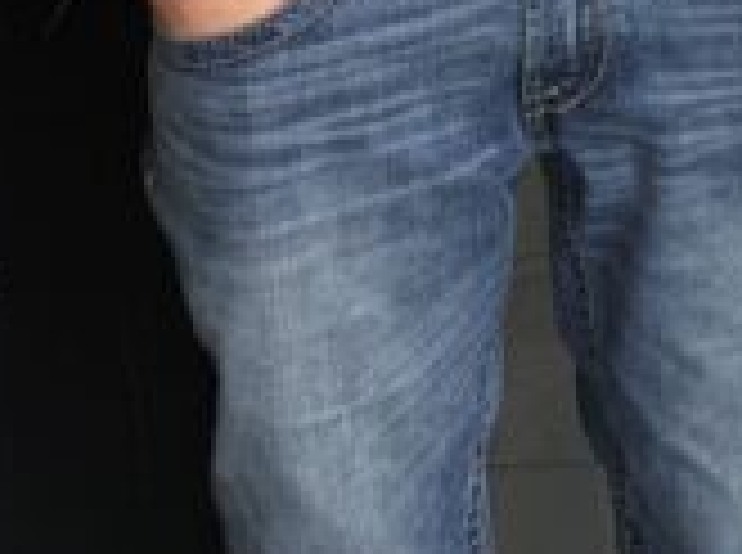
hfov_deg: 13.7
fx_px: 2396
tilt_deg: -9.5
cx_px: 1668
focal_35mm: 112
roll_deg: +0.5
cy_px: -680
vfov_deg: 11.4
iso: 80
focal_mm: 6.76
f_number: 1.78
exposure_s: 1/121
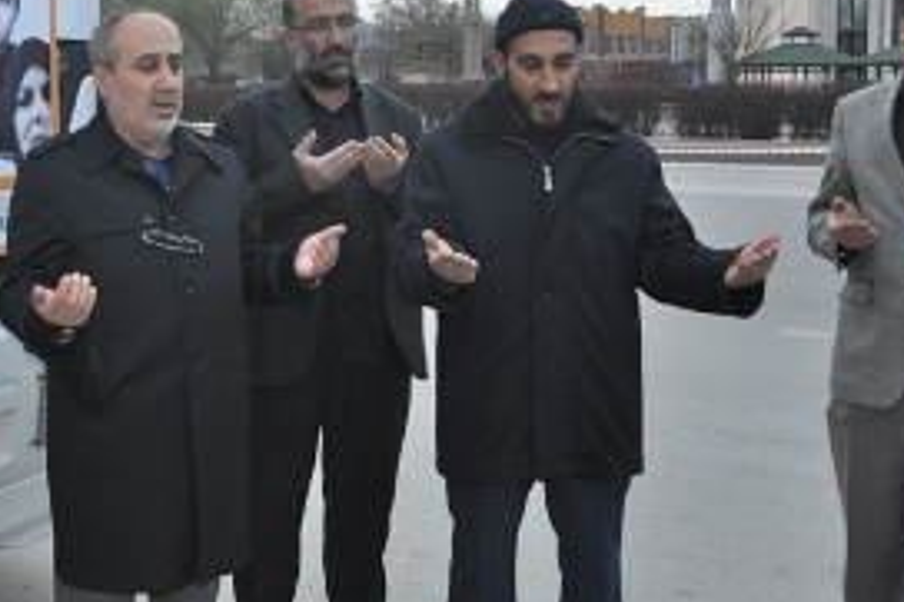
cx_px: 263
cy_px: 175
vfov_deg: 25.8
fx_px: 1300
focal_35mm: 52
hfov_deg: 37.7
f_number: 3.8
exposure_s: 1/125
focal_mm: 21
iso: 800
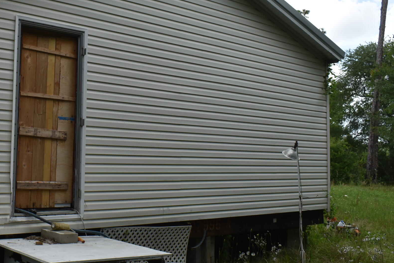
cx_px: 67
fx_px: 558
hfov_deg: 37.2
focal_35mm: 51
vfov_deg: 26.4
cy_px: 90
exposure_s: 1/250
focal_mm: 18
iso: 100
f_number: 8
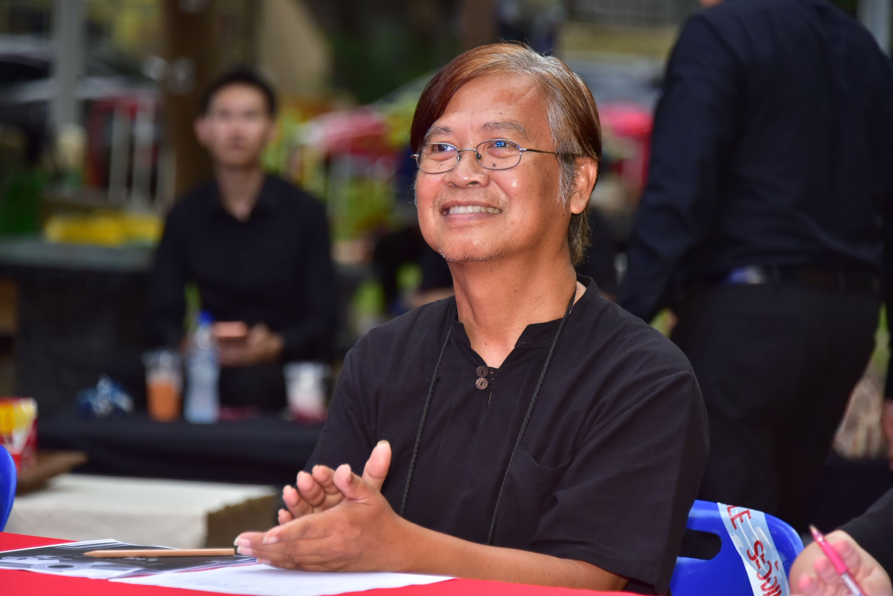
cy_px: 298
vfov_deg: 7.2
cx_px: 446
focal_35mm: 190
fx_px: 4715
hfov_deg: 10.8
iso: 1250
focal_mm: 190
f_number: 5.6
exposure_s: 1/200
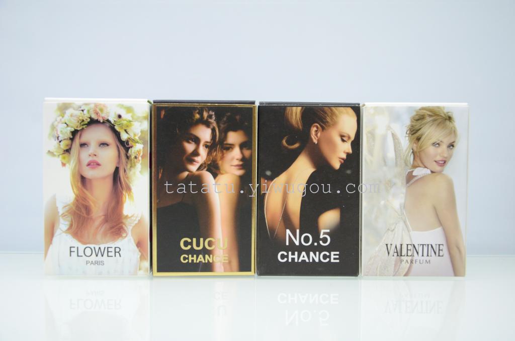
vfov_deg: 34.1
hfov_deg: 49.6
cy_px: 170
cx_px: 258
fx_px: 557
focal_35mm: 39
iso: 1600
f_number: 4.5
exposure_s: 1/200
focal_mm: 26
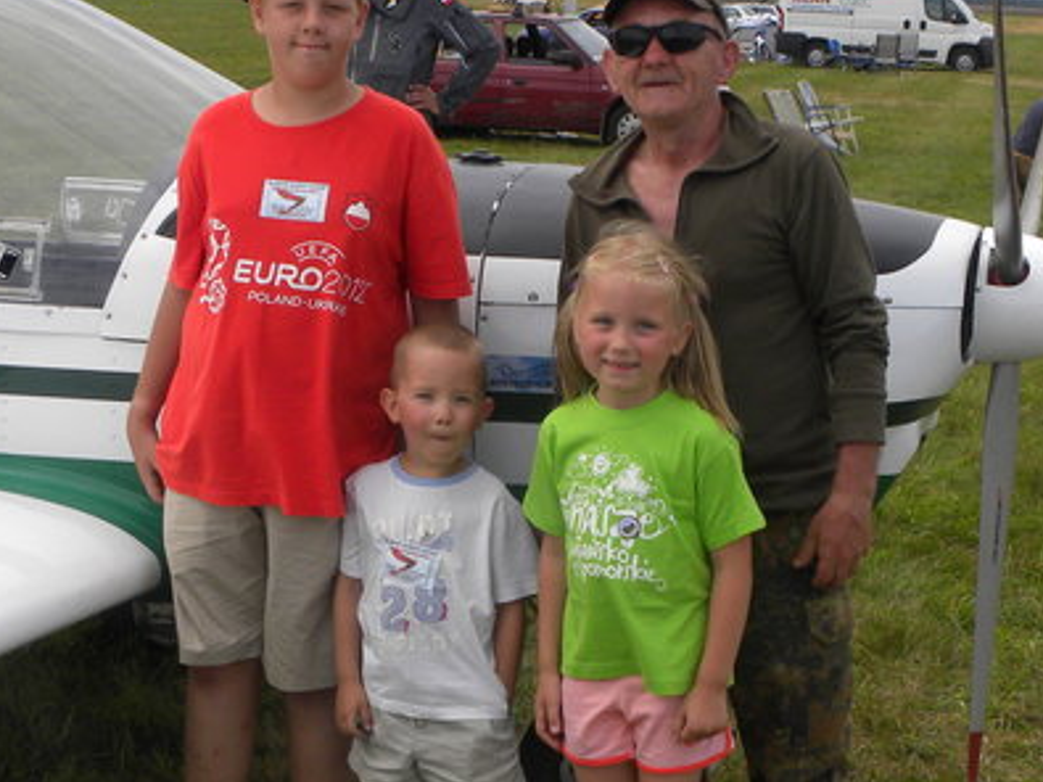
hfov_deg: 23.6
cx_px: 473
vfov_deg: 17.8
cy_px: 399
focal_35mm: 83
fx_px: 2500
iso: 64
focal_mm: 7.3
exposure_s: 1/237
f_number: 5
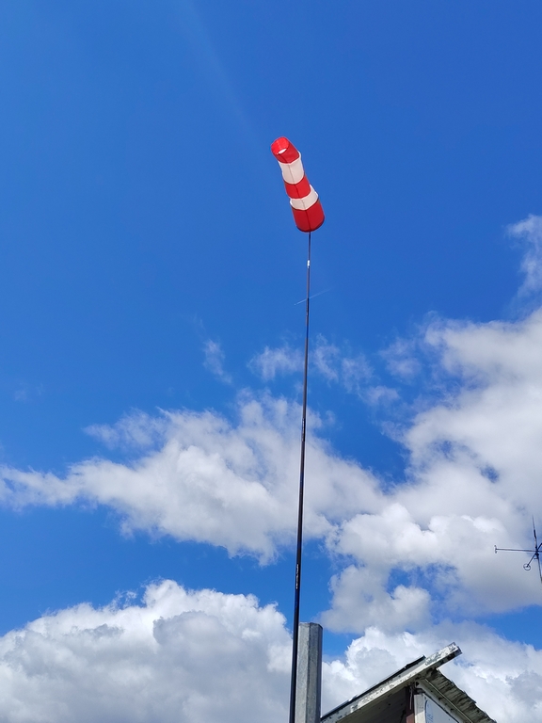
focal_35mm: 39
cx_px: 271
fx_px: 814
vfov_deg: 47.9
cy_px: 362
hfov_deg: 36.8
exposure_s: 1/1553
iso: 101
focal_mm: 5.25
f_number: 1.75
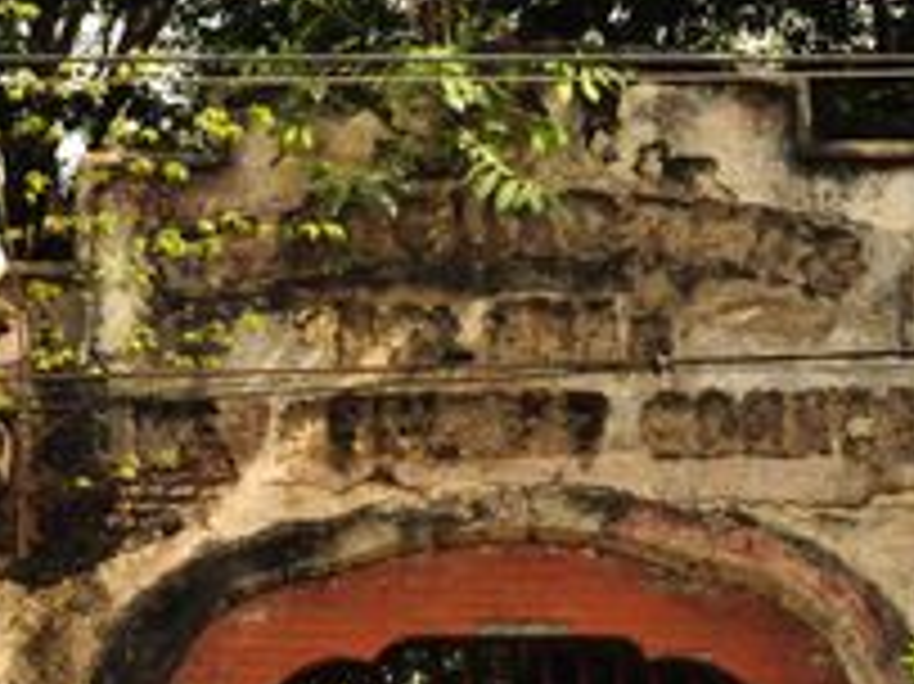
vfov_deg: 13.1
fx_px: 2929
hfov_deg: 17.7
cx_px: 477
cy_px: 700
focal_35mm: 111
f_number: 20
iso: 3200
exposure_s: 1/400
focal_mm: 26
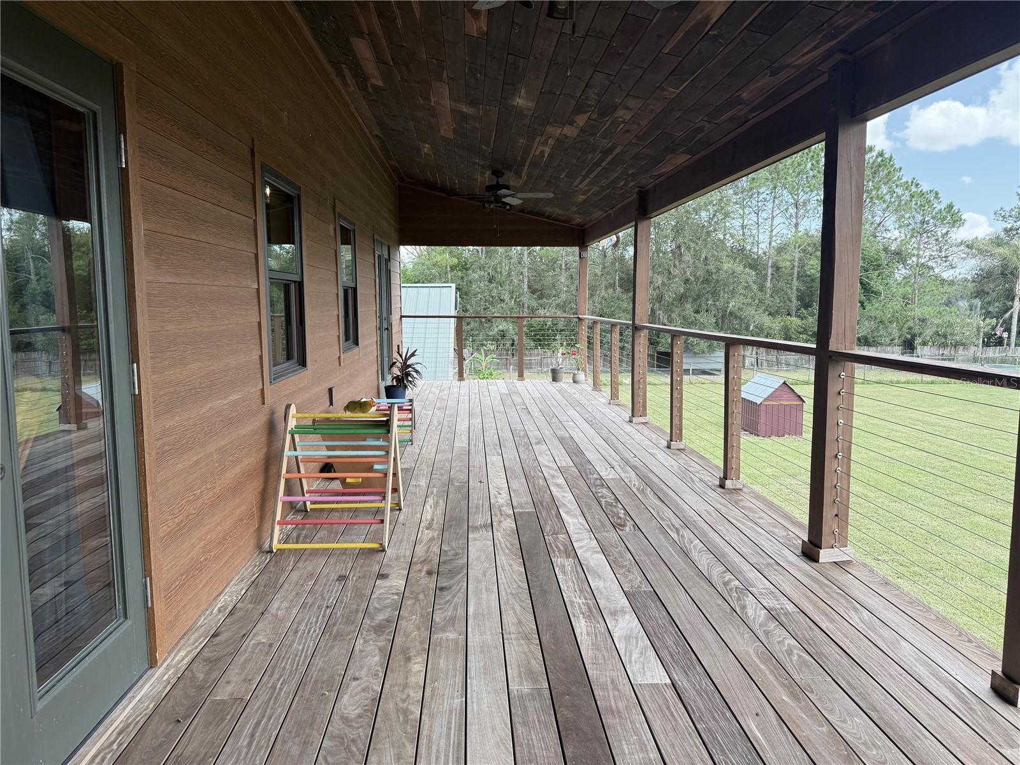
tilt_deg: -5.8
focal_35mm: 24
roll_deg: -0.6
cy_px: 382
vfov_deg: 56.8
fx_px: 707
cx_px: 510
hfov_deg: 71.6
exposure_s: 1/507
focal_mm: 6.76
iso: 80
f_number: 1.78
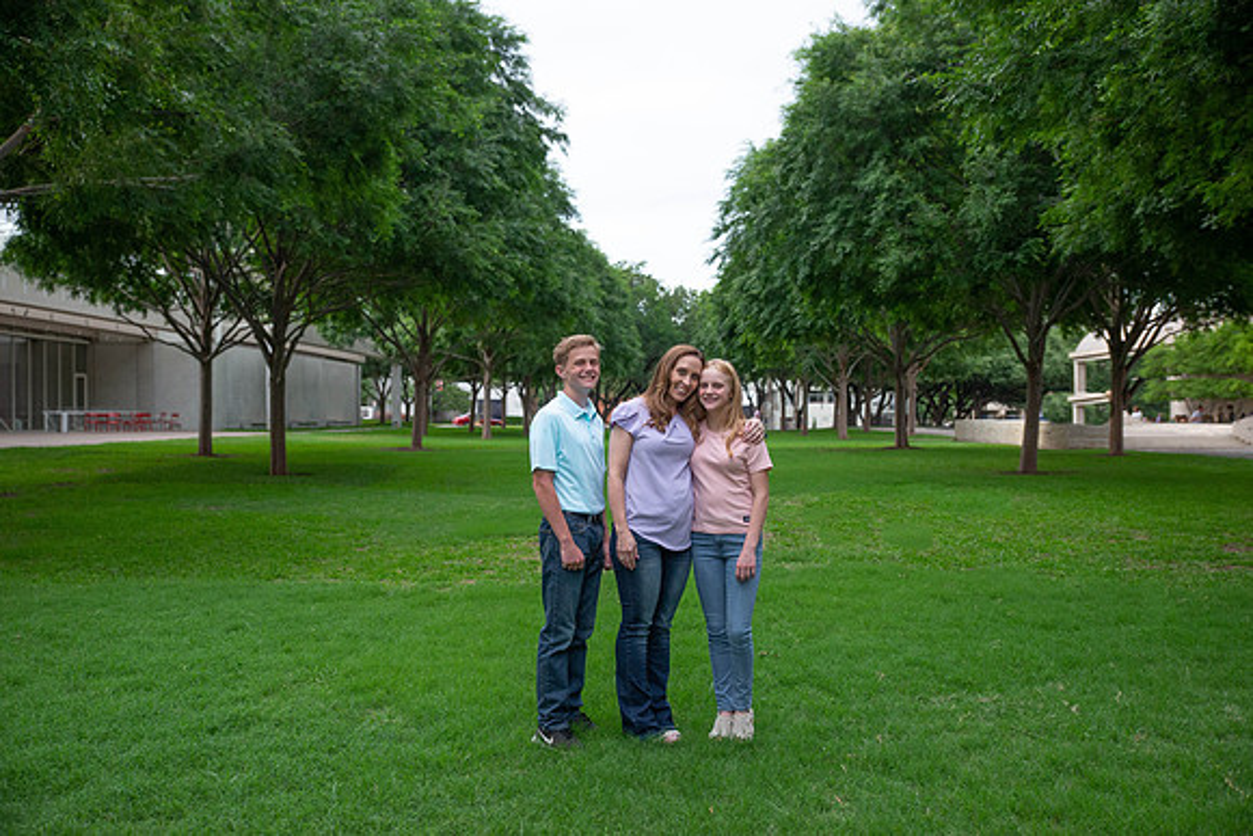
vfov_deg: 35.1
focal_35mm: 38
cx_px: 626
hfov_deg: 50.7
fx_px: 1323
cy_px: 418
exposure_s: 1/2000
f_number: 3.2
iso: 1000
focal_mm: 38
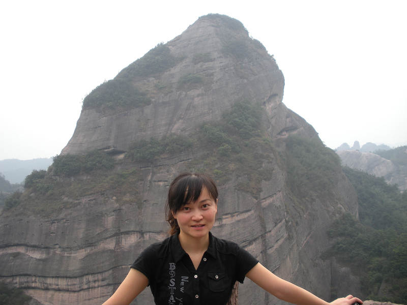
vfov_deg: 39.7
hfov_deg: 51.4
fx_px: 423
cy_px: 152
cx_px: 204
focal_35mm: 36
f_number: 3.5
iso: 64
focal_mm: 6.3
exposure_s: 1/83.2
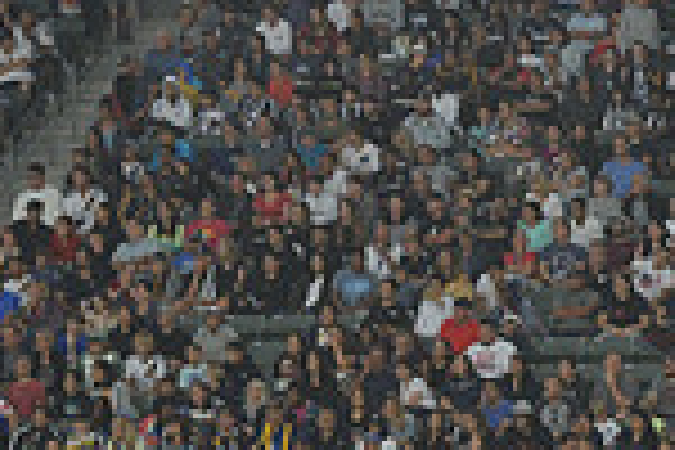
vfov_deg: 2.8
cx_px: 666
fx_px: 9074
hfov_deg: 4.3
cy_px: 166
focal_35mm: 484
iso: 1250
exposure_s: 1/1000
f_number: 2.8
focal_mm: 125
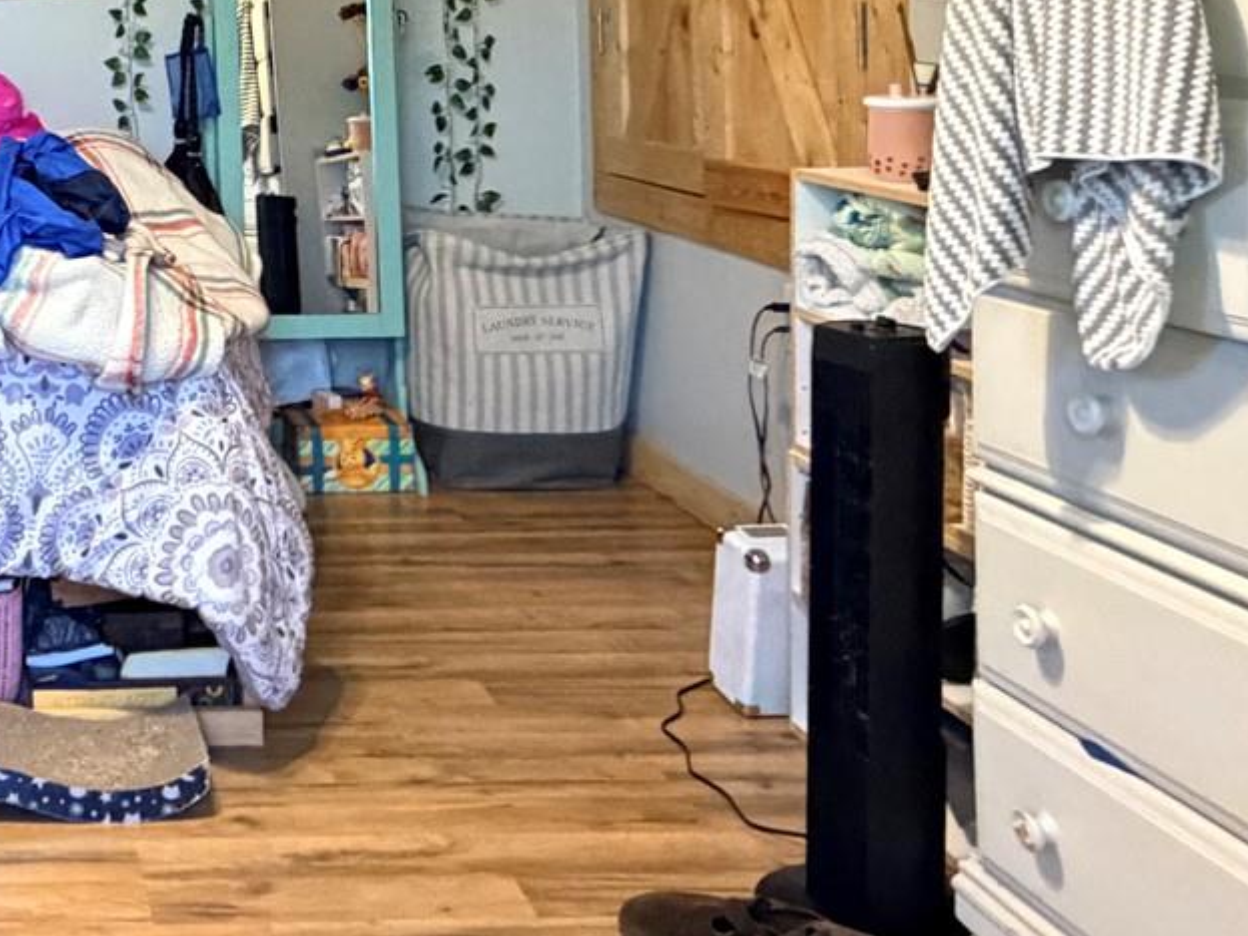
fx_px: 1658
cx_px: -92
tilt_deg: -2.4
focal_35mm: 46
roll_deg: +2.2
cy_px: 72
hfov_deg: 35.8
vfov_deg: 30.0
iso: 1000
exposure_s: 1/60
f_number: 2.2
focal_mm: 2.22
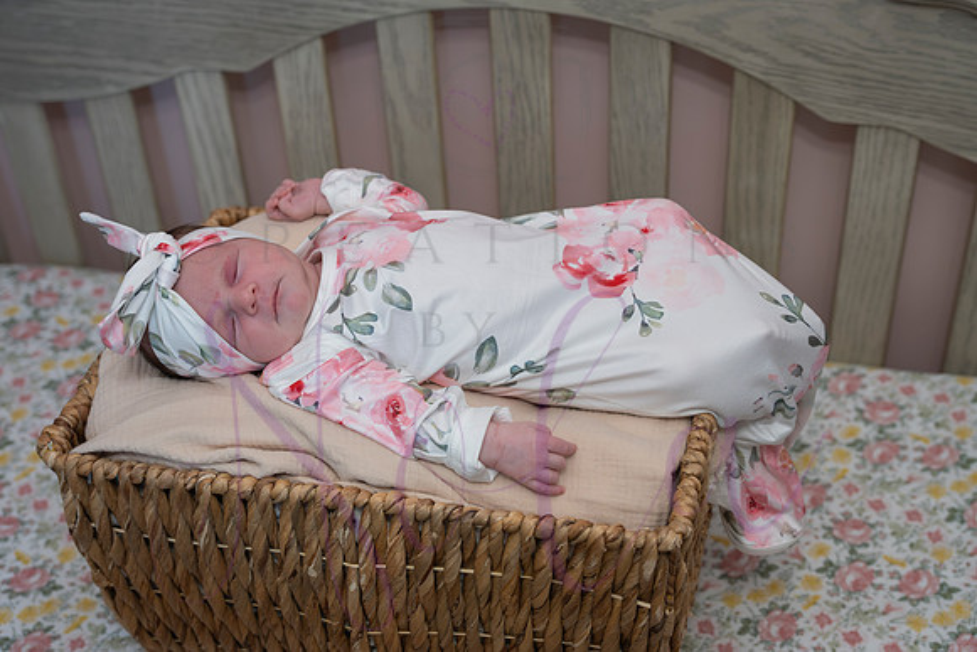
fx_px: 1302
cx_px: 477
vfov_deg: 28.1
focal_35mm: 48
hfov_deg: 41.1
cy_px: 318
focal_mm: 46
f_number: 4
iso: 800
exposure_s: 1/320
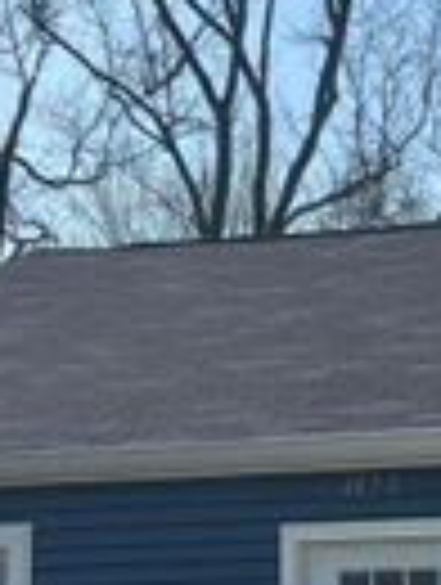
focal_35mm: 133
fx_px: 2252
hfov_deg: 10.8
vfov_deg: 14.5
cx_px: 644
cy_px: 605
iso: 50
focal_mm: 5.96
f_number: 1.6
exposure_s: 1/4630
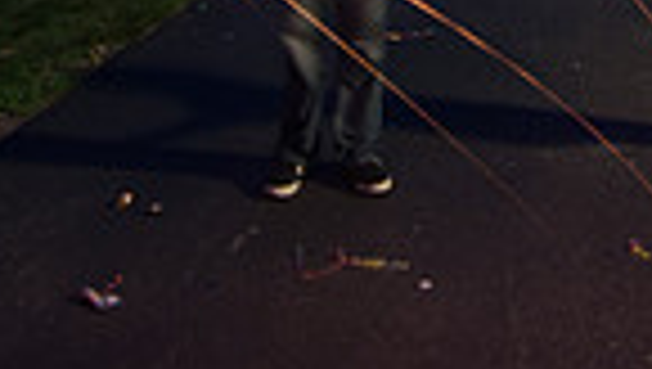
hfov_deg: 29.8
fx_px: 1194
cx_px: 531
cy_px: -412
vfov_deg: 14.1
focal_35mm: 69
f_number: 2.8
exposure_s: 2
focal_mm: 11
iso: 200
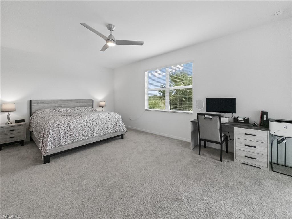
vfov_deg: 85.7
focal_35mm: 14
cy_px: 110
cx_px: 146
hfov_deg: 102.1
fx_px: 118
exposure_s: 1/240
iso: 100
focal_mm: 2.2
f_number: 2.2
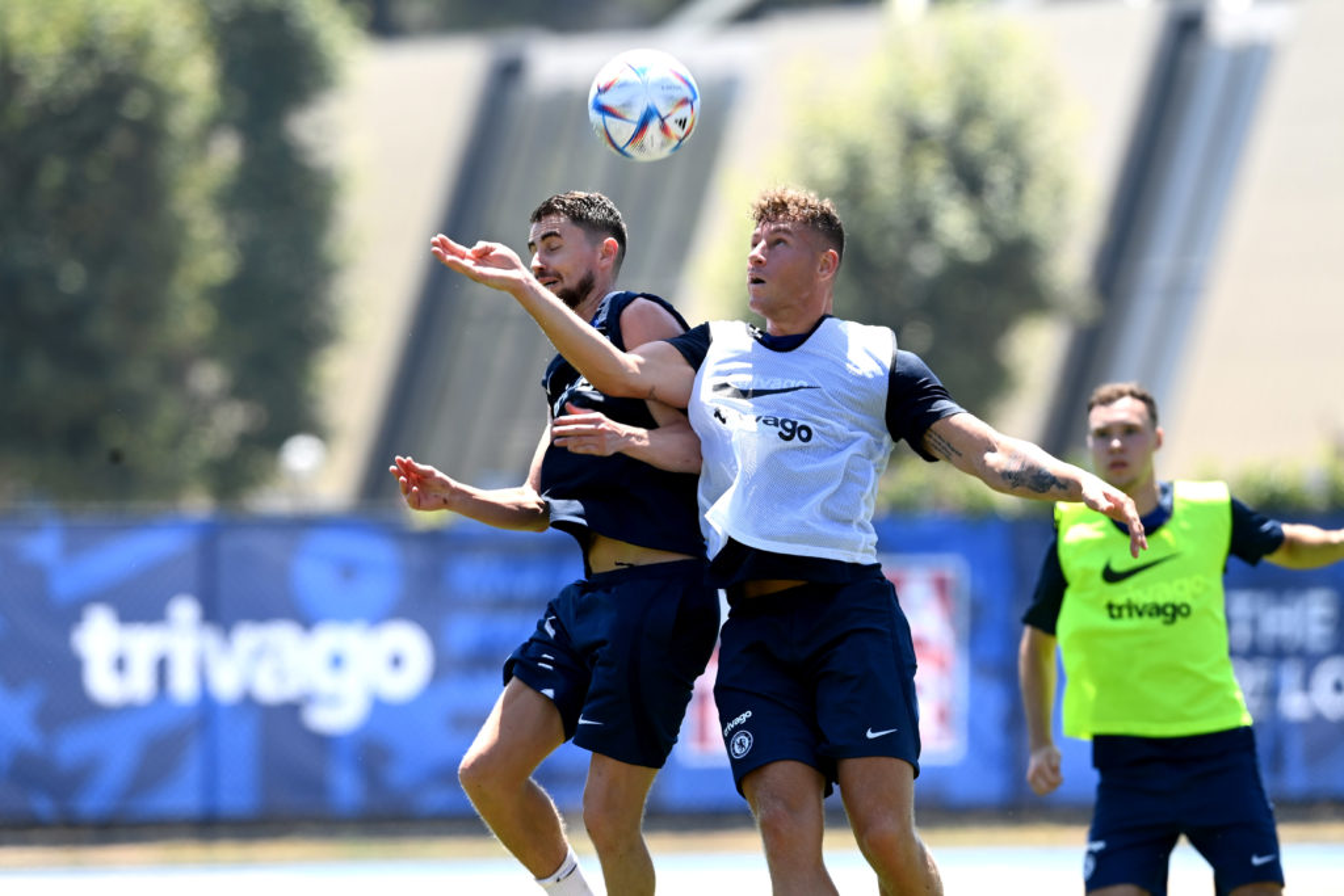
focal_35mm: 400
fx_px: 14934
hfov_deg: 5.2
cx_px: 672
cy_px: 448
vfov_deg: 3.4
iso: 500
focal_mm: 400
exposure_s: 1/1250
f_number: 5
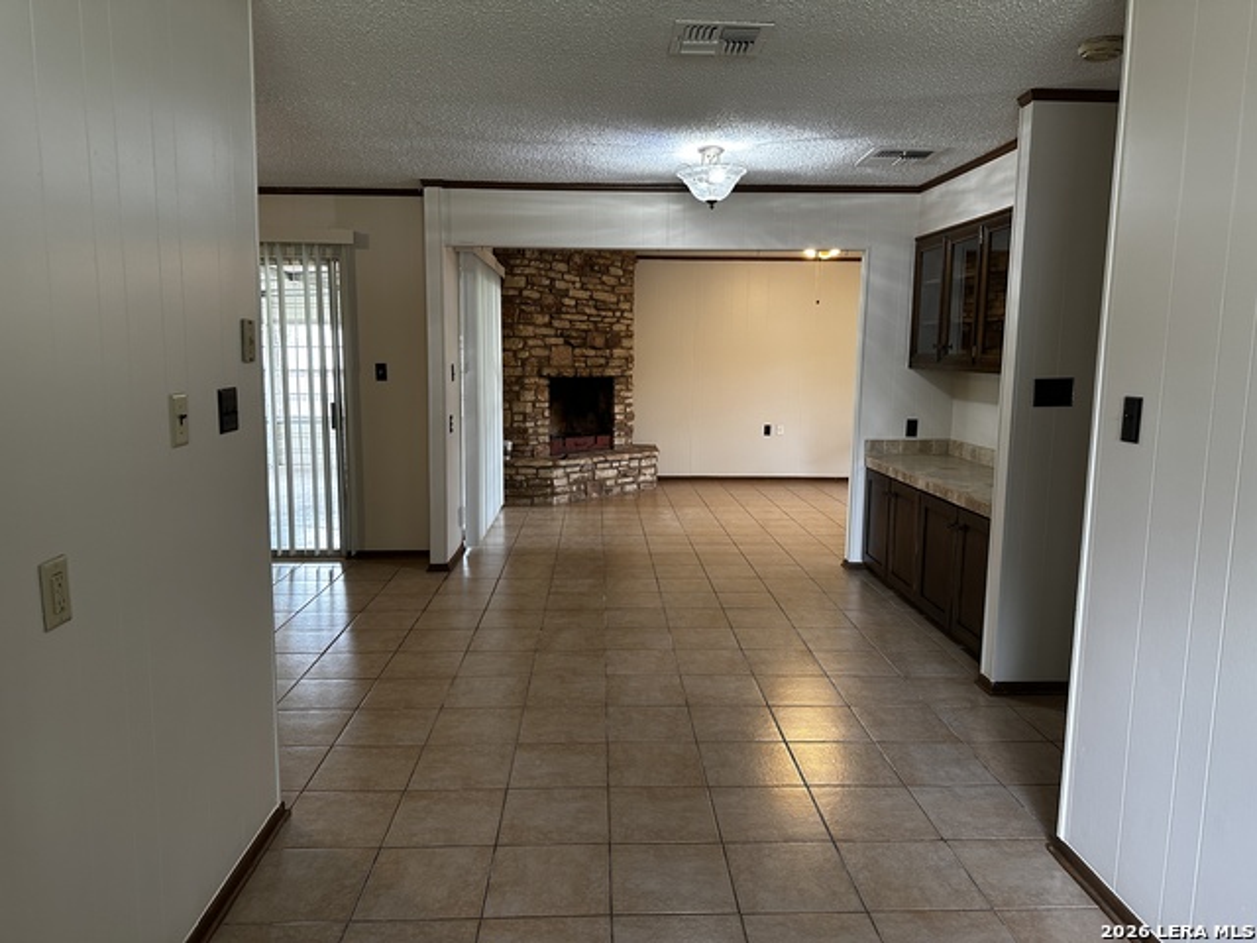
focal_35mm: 24
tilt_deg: -6.2
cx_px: 628
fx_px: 872
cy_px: 472
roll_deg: -0.1
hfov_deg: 71.6
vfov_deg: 56.8
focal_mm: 6.86
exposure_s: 1/60
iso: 200
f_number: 1.78
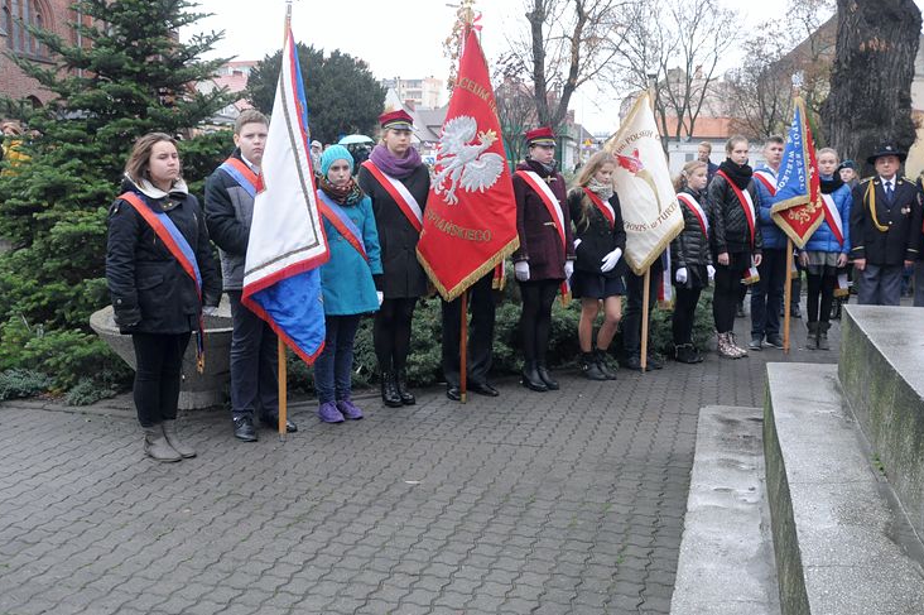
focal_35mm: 37
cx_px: 528
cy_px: 273
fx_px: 938
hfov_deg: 52.3
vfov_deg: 36.2
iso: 1600
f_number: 8
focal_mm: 21
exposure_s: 1/250
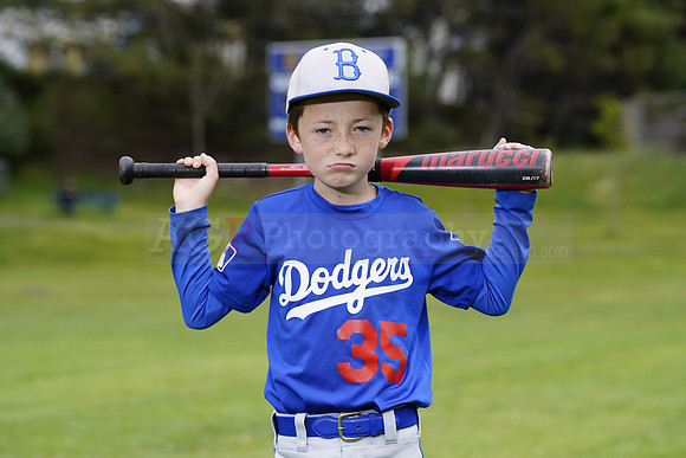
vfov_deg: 9.5
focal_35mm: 144
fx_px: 2745
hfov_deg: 14.2
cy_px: 229
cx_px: 343
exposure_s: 1/250
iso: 100
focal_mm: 144
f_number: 6.3
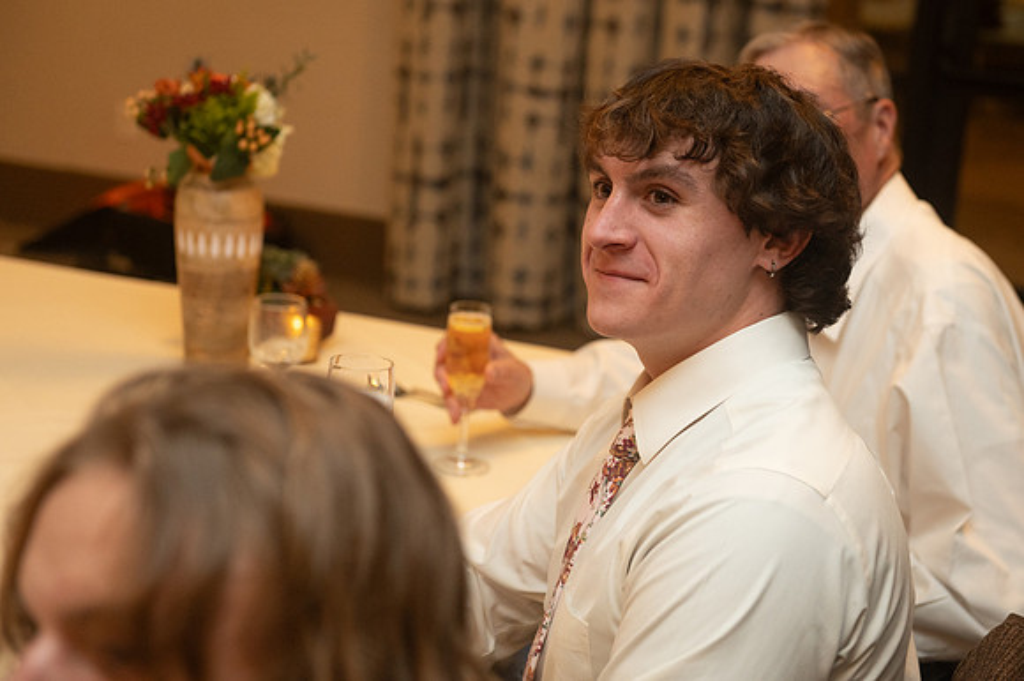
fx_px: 1888
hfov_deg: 30.3
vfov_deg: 20.5
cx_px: 549
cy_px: 316
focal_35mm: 66
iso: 3200
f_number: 4
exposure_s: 1/200
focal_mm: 62
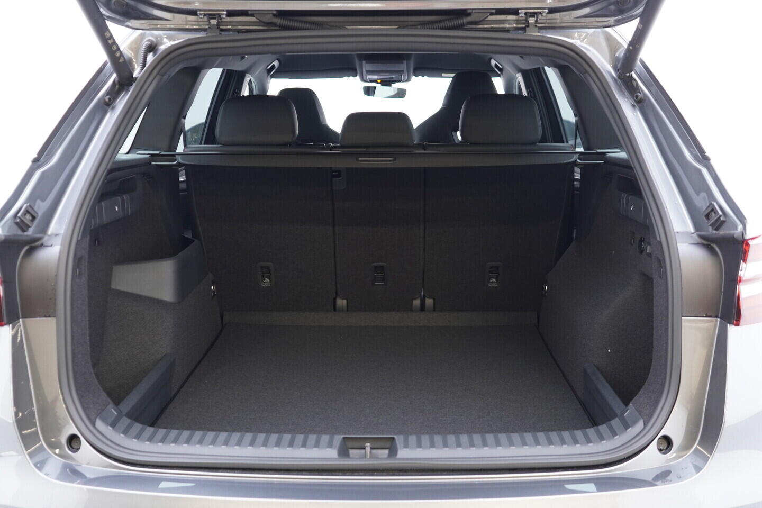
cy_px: 254
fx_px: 762
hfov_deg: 53.1
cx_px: 381
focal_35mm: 36
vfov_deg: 36.9
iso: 640
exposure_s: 1/40
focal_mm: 24
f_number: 2.8
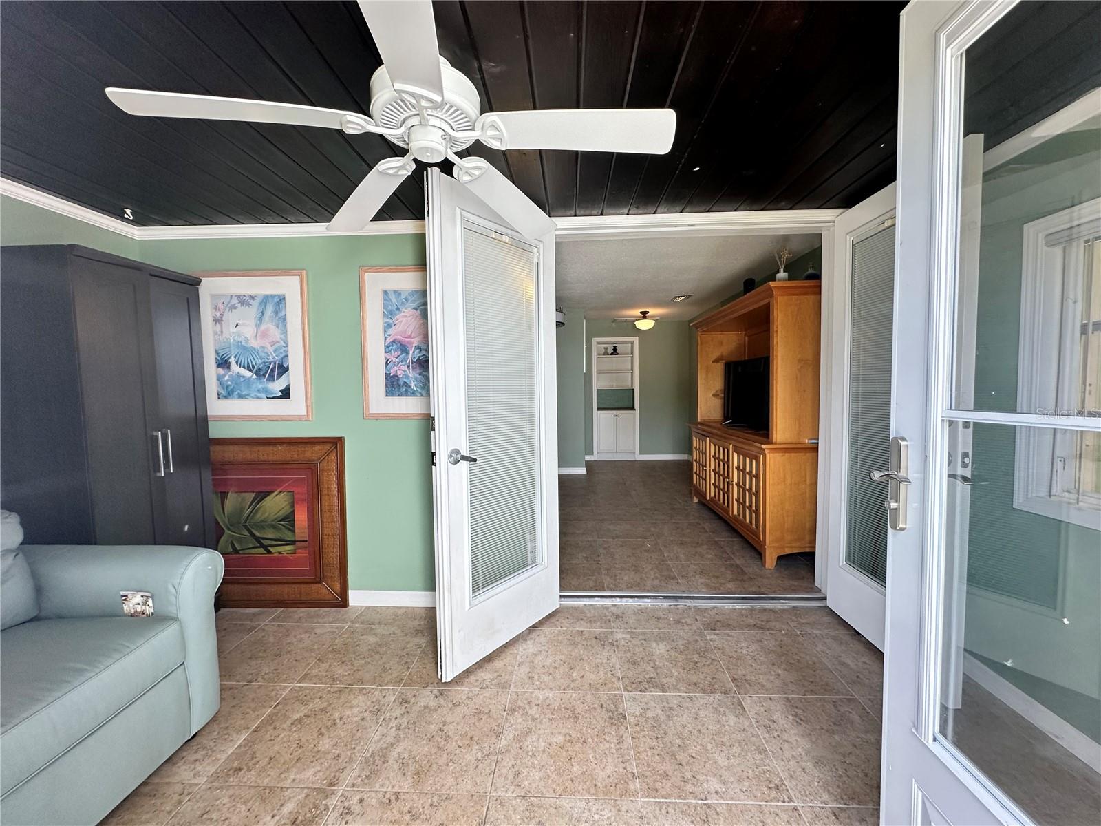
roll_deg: +0.6
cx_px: 550
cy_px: 413
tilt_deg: -3.8
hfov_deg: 102.1
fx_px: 445
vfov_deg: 85.7
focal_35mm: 14
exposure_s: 1/99
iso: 125
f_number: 2.2
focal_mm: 2.22
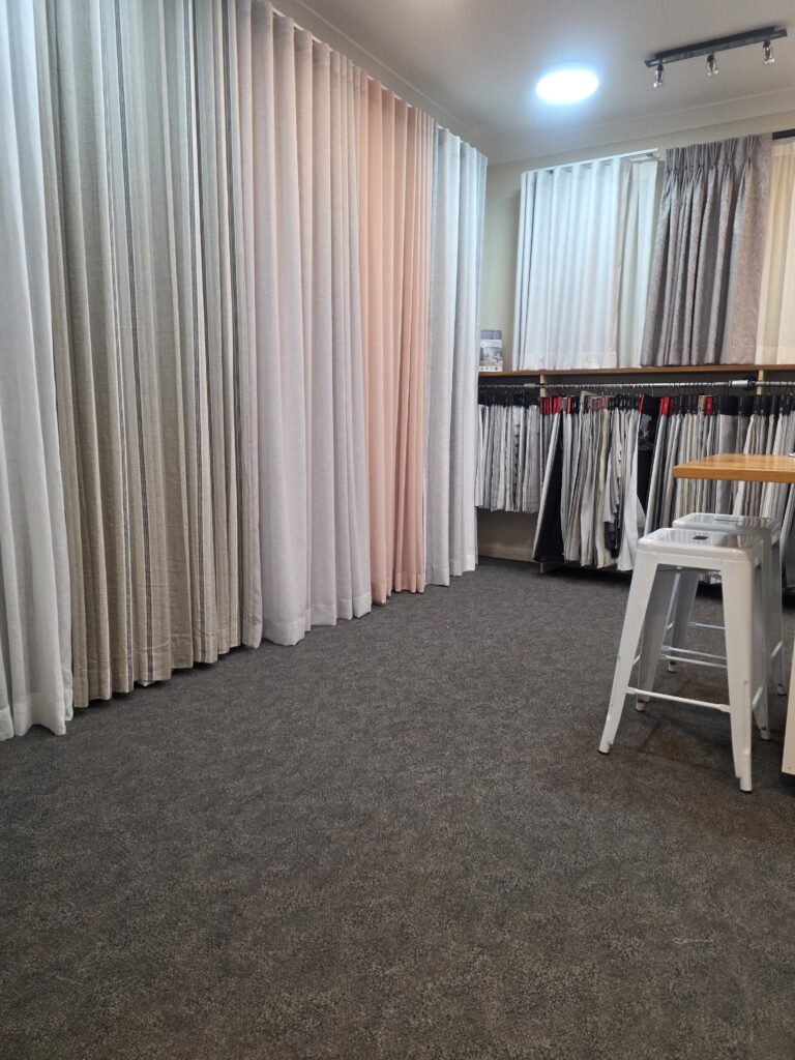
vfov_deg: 73.9
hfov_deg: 58.9
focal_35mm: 23
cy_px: 530
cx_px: 398
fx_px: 704
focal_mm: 6.3
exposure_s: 1/100
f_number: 1.7
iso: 320
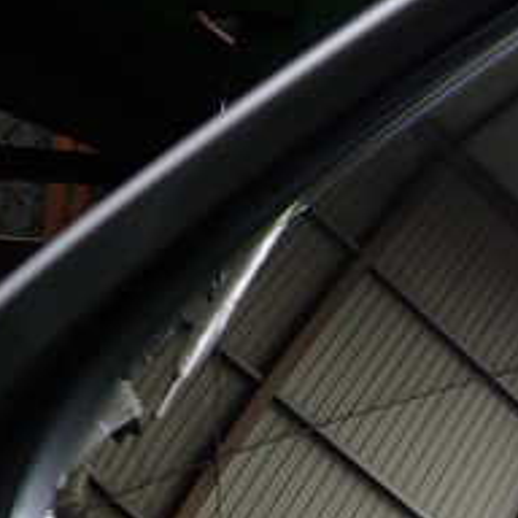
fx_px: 1405
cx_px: 650
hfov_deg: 19.5
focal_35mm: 83
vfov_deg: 20.7
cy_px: 402
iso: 100
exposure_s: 1/160
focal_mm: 5.4
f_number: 2.3
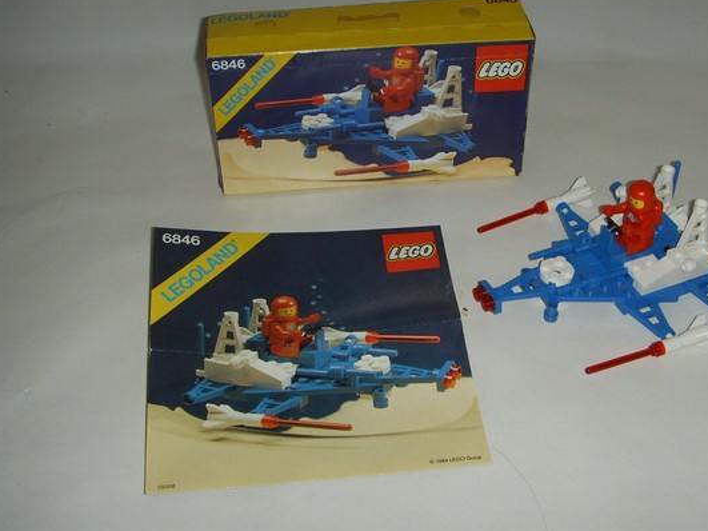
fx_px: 961
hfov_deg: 40.3
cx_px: 419
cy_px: 283
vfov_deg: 30.9
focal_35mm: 47
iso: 100
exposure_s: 1/45
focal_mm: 6.6
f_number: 3.5
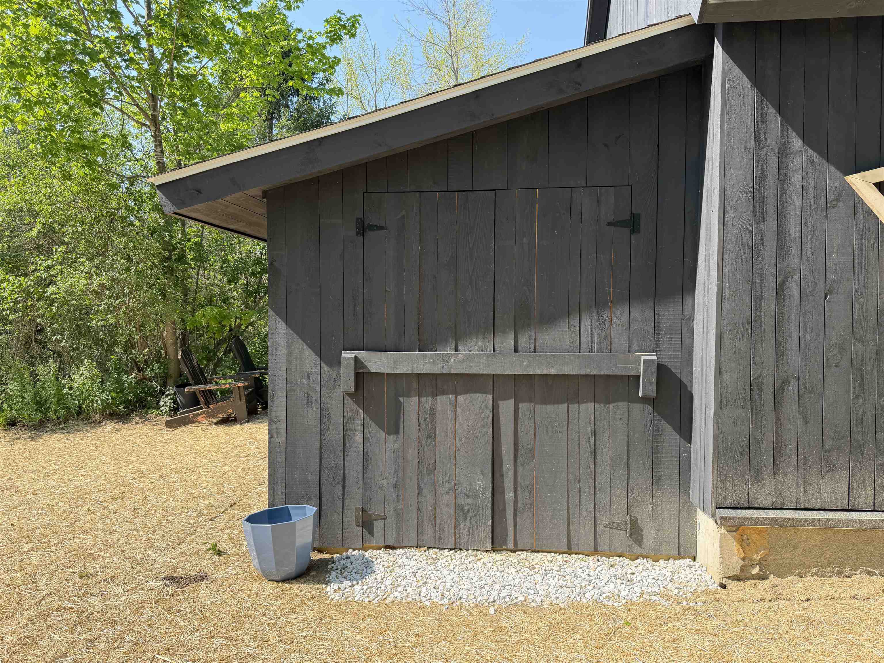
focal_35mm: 24
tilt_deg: -2.5
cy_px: 332
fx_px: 613
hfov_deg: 71.6
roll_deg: +1.0
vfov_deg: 56.8
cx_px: 442
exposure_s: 1/1361
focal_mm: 6.76
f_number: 1.78
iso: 100
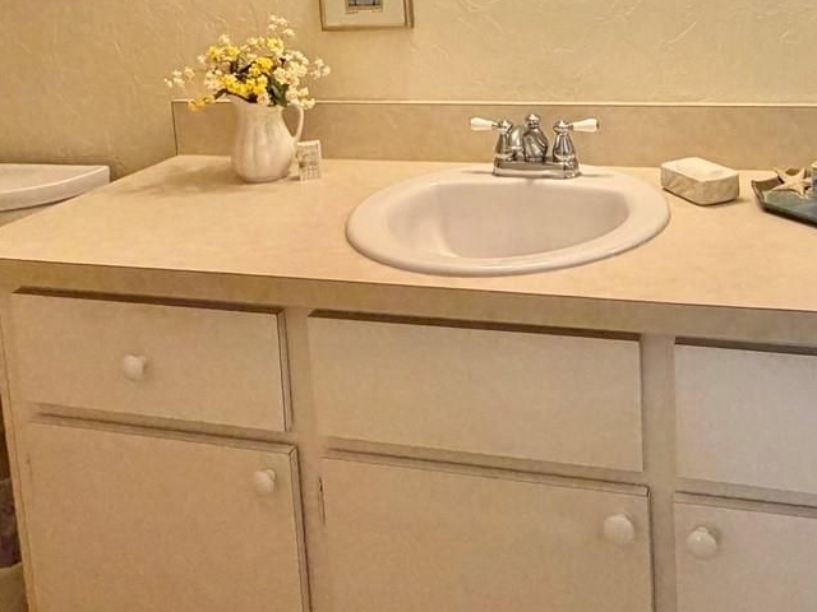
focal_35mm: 35
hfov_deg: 51.8
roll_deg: +3.0
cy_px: 33
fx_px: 826
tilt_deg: -4.8
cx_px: 532
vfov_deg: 37.4
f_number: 2.2
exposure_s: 1/120
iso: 320
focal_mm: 2.22
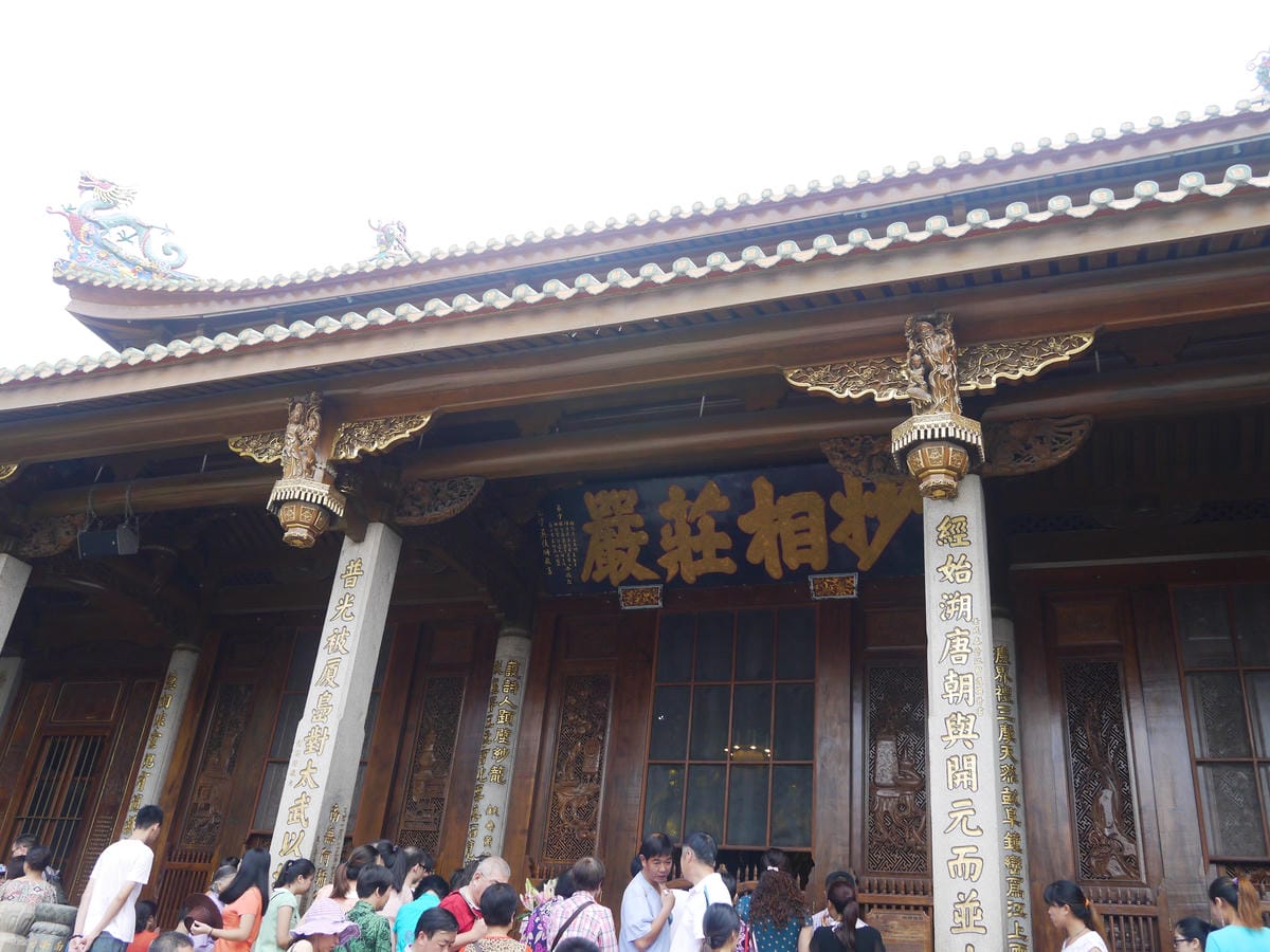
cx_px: 635
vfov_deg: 46.8
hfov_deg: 60.0
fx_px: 1101
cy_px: 476
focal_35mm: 30
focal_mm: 15
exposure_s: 1/200
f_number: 5
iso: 160
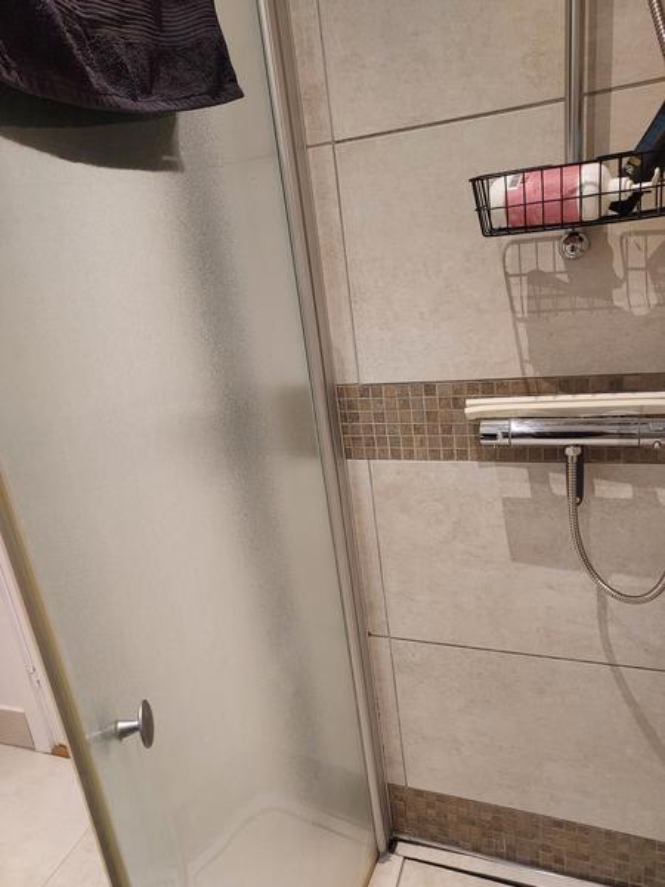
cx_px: 332
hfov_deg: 56.8
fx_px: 615
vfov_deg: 71.6
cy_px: 444
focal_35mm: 24
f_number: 1.8
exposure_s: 1/50
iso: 200
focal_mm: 4.6
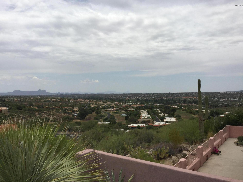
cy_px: 91
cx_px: 122
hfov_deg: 58.4
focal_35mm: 31
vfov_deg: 45.4
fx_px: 218
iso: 25
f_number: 2.4
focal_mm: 3.3
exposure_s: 1/2632
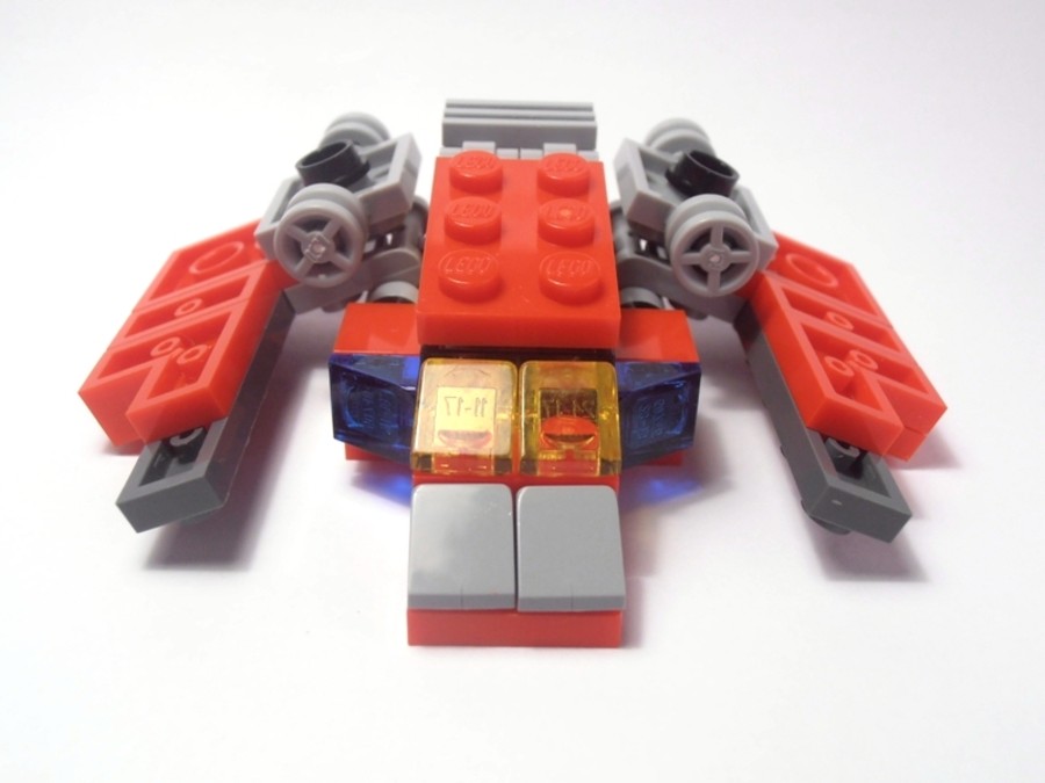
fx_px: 1117
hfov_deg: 50.1
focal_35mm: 37
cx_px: 522
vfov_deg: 38.7
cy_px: 392
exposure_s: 1/60
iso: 80
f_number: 3.9
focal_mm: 6.61
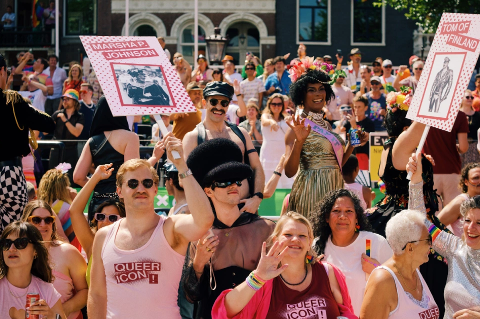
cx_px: 245
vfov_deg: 28.6
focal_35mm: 47
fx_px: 626
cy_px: 163
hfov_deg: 41.9
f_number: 2
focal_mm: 27
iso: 160
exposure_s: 1/2200
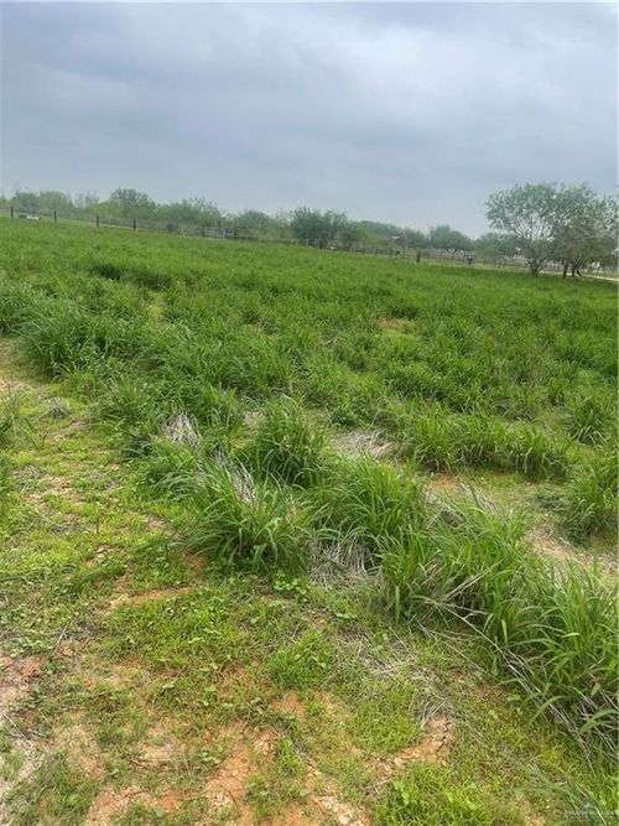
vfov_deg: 69.4
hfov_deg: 54.9
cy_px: 413
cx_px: 310
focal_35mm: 25
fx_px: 596
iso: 32
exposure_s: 1/1339
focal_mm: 5.1
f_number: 1.6
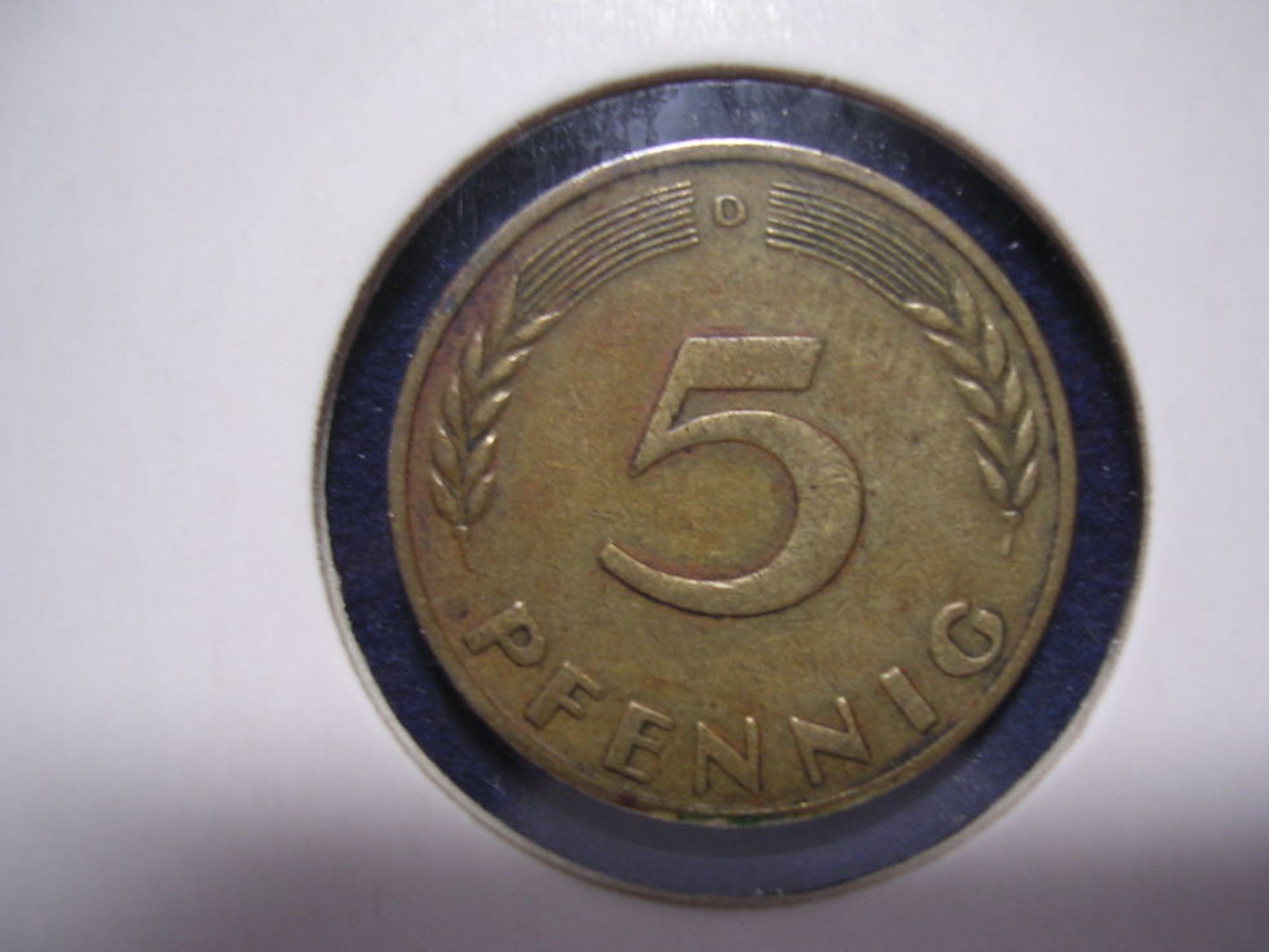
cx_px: 648
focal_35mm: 39
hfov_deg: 47.8
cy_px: 486
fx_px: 1430
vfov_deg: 36.8
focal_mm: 5.8
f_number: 2.8
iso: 100
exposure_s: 1/8
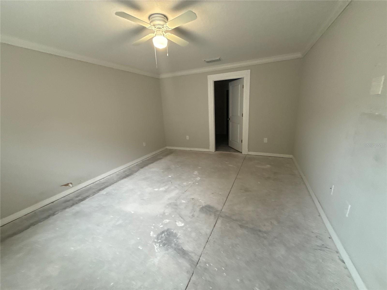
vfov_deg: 85.7
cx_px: 194
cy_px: 145
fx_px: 157
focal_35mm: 14
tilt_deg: -13.7
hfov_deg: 102.1
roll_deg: +2.6
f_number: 2.2
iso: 320
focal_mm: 2.22
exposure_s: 1/60
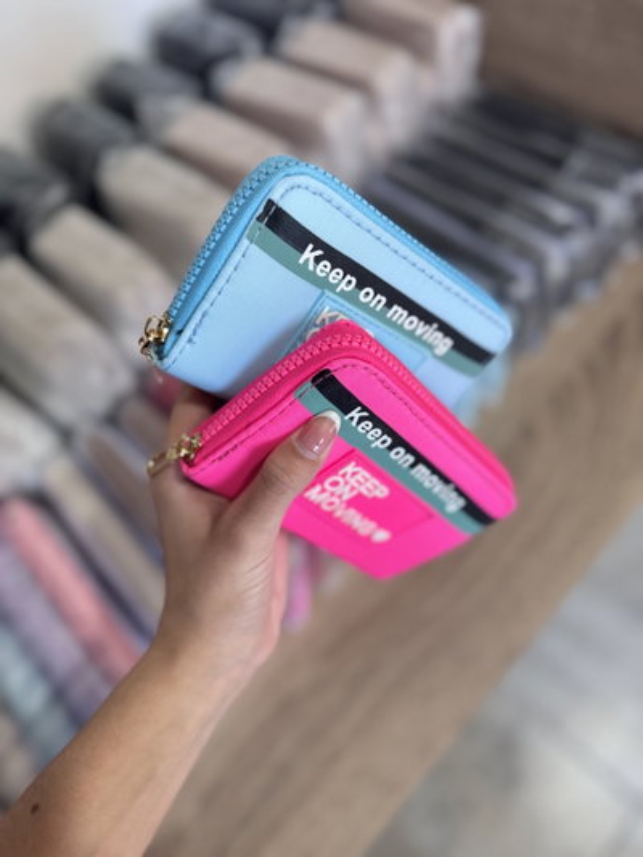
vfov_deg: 71.6
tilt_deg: -61.6
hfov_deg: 56.8
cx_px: 322
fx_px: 594
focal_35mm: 24
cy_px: 428
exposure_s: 1/121
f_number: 1.78
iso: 200
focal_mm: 6.76
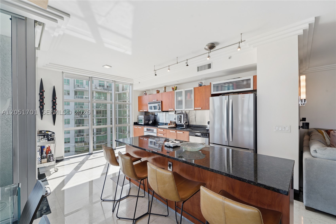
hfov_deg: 104.3
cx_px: 168
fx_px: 131
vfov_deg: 81.2
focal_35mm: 14
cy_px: 112
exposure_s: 1/8
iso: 100
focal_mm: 14
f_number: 14
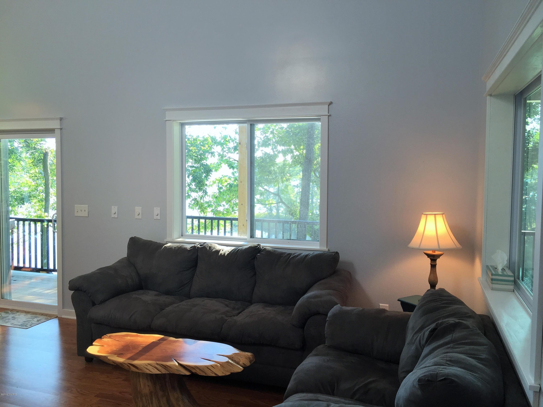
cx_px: 272
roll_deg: -1.2
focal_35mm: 29
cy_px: 204
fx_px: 455
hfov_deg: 61.7
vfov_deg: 48.2
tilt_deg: -2.9
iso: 32
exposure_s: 1/60
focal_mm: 4.15
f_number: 2.2
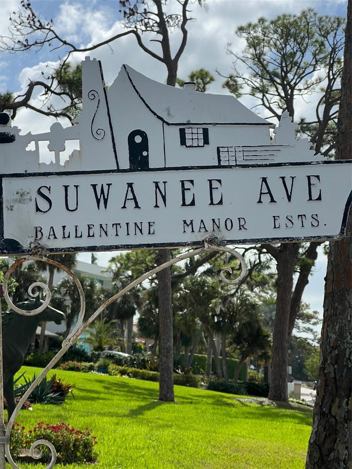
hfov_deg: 19.1
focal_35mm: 77
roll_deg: -2.4
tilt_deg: +8.9
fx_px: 1044
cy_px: 234
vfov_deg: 25.3
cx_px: 176
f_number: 2.8
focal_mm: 9
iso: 32
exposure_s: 1/1845
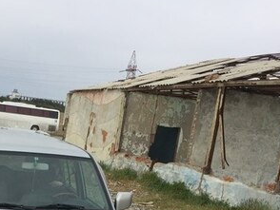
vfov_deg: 21.6
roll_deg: -5.5
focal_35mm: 65
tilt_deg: -8.4
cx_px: 38
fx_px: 526
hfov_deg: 28.8
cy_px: 226
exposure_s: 1/1099
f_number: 2.2
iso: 32
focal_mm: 4.15
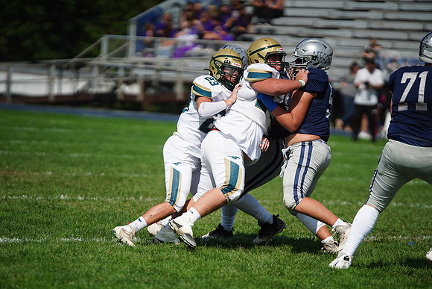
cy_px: 144
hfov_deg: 6.9
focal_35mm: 300
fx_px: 3601
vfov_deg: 4.6
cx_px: 216
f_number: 2.8
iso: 400
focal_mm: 300
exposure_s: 1/8000
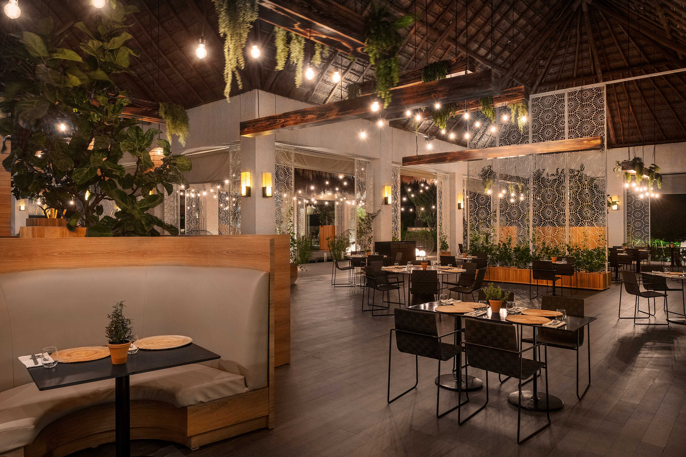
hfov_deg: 73.7
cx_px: 343
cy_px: 228
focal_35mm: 24
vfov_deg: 53.1
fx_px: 457
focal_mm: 24
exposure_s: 1.3
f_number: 9.5
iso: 500
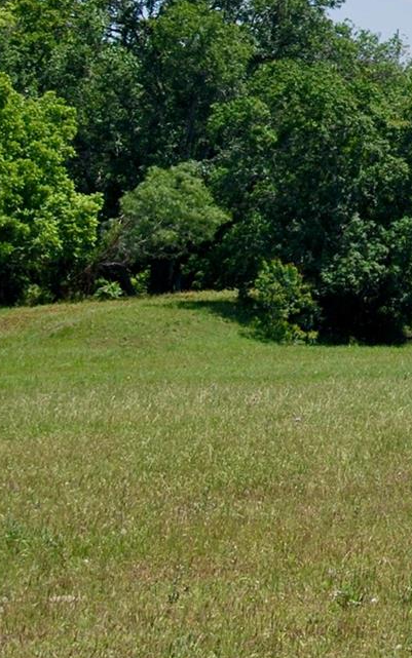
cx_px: 797
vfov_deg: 9.7
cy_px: -26
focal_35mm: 215
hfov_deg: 6.0
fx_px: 3860
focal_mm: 44
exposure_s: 1/250
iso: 100
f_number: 8
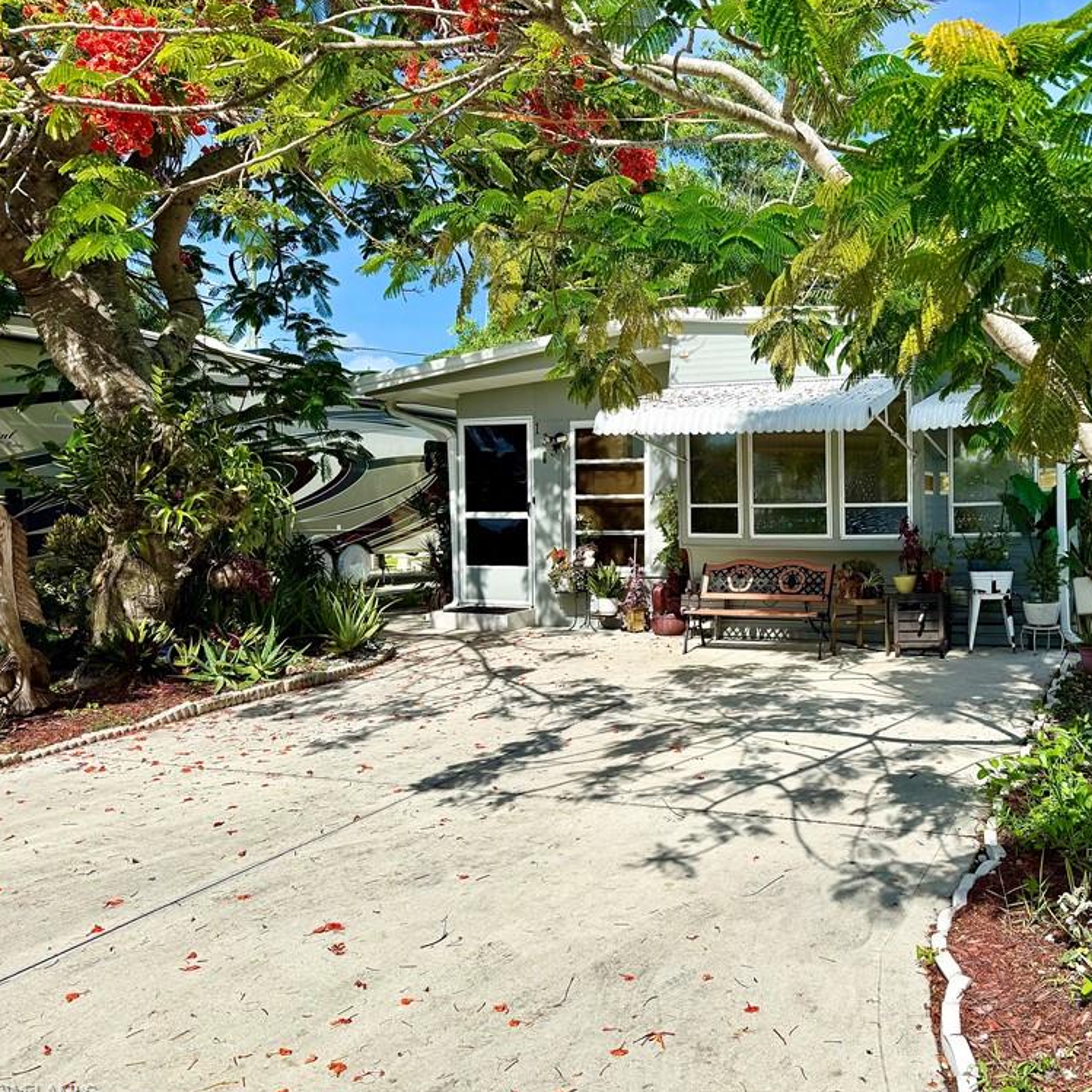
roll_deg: +0.6
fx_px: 1035
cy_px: 545
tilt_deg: -1.6
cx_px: 735
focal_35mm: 29
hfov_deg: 54.4
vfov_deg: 55.6
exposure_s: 1/6711
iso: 80
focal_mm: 6.76
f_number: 1.78
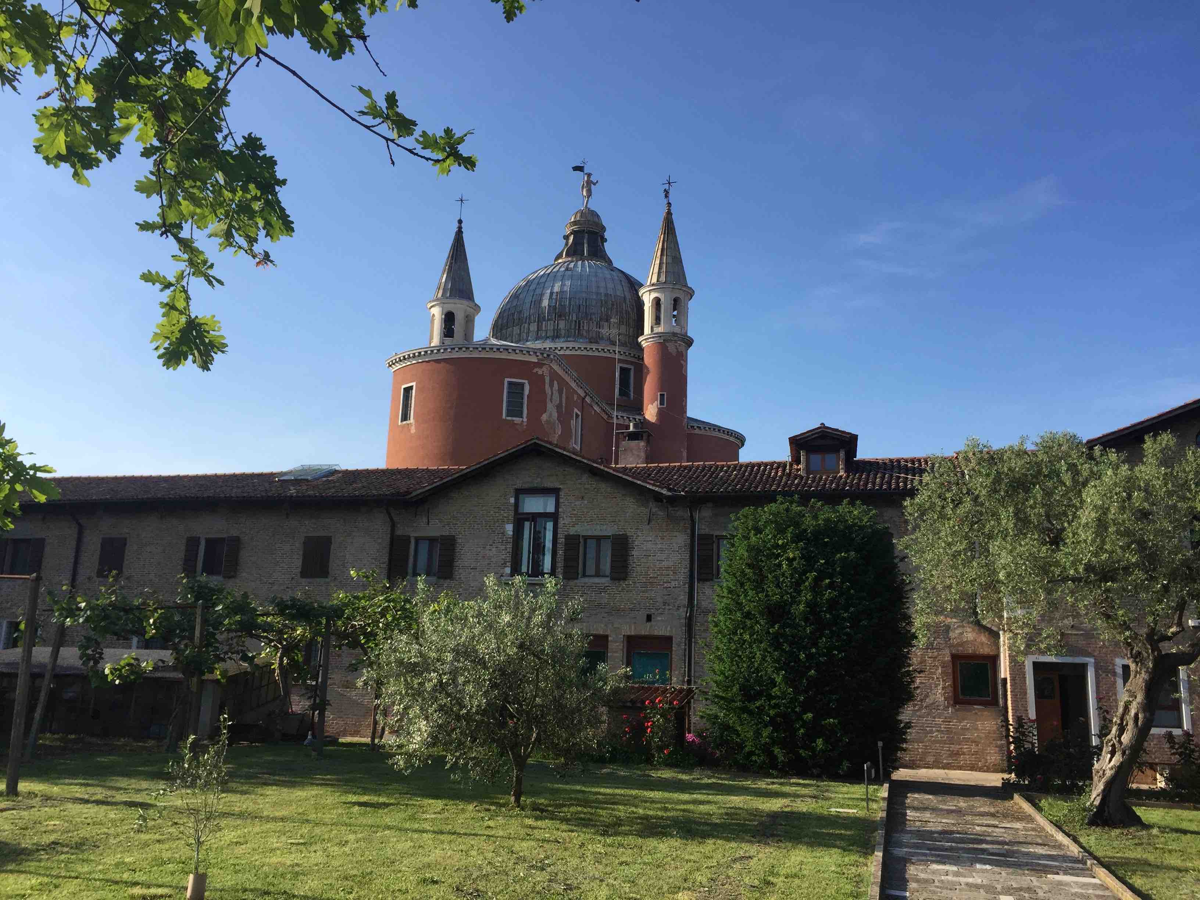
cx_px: 600
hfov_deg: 61.7
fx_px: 1005
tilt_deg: +12.6
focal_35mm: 29
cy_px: 450
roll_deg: -3.9
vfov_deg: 48.2
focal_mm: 4.15
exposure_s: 1/1522
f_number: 2.2
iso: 32
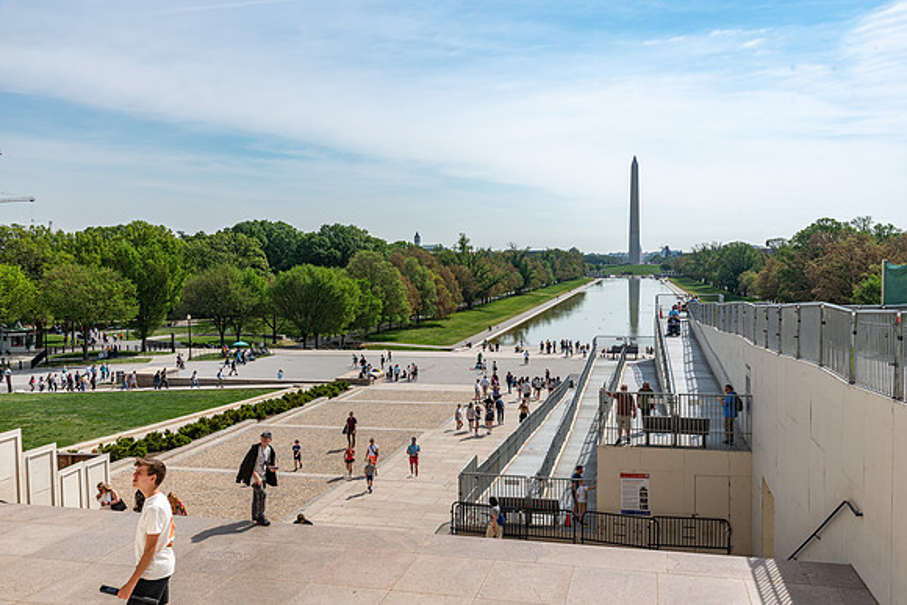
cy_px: 302
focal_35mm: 31
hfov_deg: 60.3
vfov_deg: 42.3
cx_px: 454
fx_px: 781
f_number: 10
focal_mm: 31
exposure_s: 1/125
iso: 100
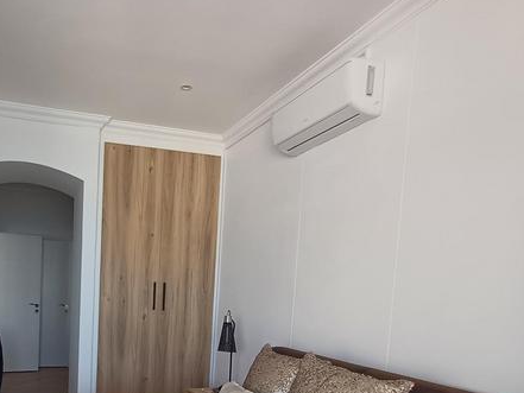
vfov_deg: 45.1
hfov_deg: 58.2
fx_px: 439
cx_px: 126
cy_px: 330
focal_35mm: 29
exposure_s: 1/100
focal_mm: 1.64
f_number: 2.2
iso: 50
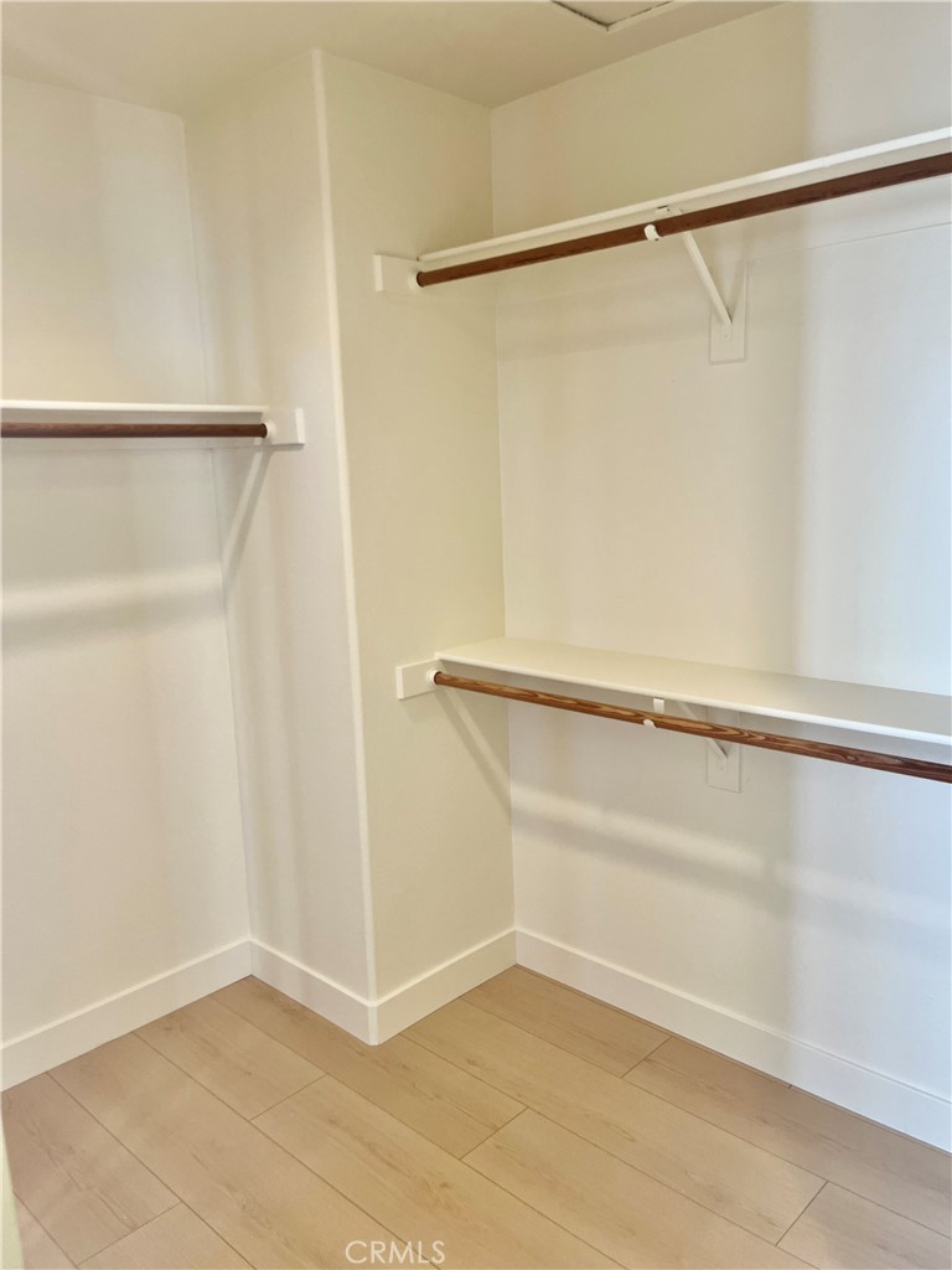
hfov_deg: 53.1
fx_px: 953
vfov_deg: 67.3
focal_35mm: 26
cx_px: 476
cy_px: 635
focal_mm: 5.1
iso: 125
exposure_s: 1/120
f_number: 1.6
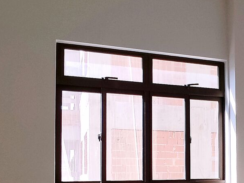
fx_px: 338
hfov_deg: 38.0
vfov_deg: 29.1
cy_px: 165
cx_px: 199
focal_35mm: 48
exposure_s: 1/337
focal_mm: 1.6
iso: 50
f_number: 2.2
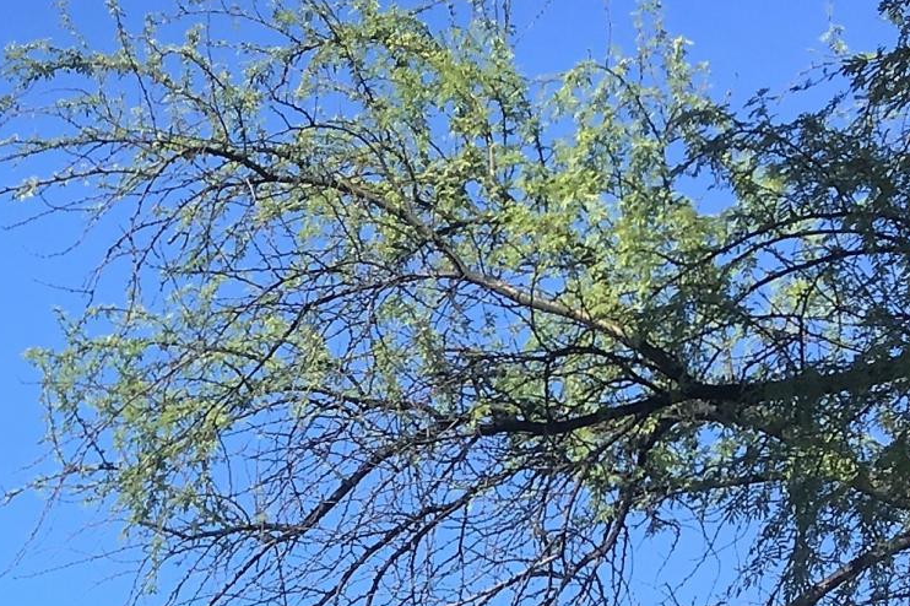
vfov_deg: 10.3
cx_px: -255
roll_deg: -1.5
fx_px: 3082
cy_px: 1232
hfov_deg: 16.0
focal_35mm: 122
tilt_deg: +2.2
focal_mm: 4.15
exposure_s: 1/1083
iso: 25
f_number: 2.2
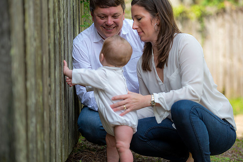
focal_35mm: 112
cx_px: 116
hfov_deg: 18.3
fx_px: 756
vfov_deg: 12.2
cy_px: 79
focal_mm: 105
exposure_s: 1/250
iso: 50
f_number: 2.8
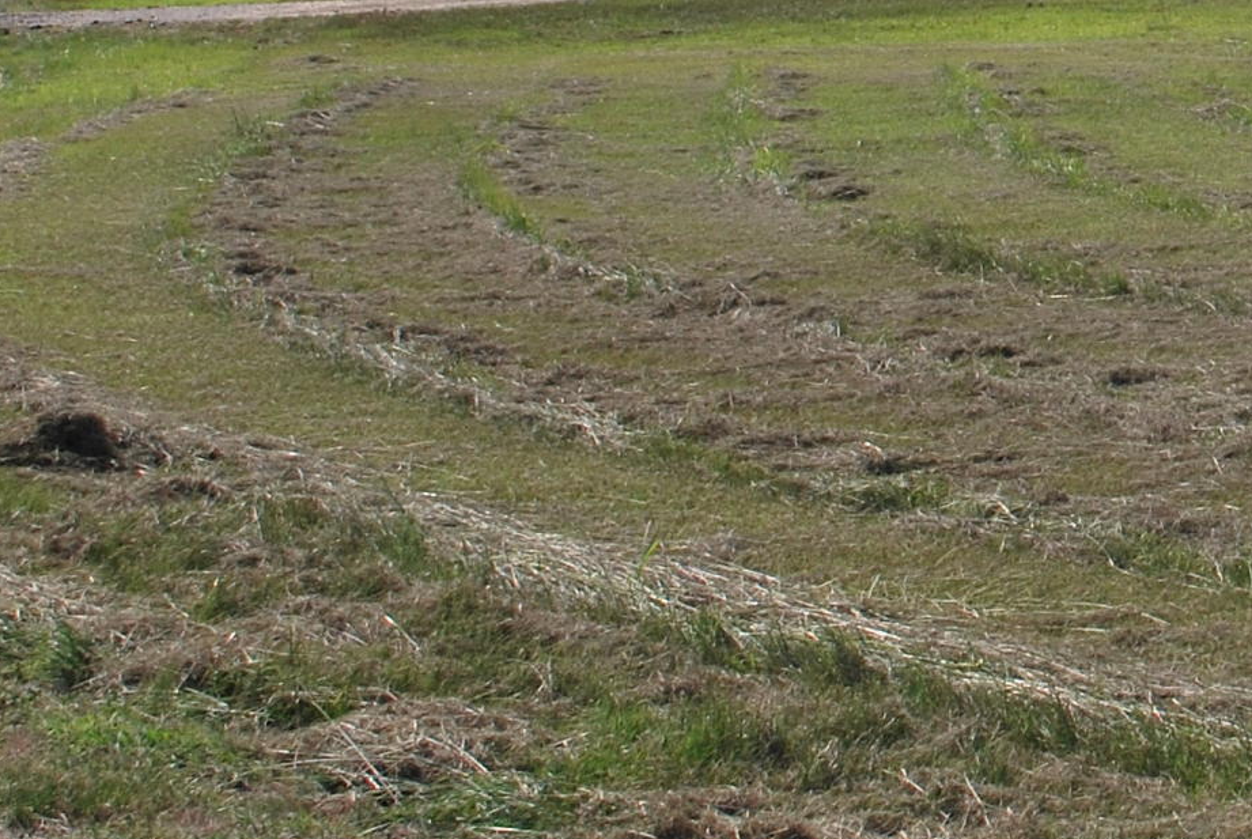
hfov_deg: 15.2
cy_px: -267
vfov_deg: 10.6
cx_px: 1731
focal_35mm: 127
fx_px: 4423
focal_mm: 26
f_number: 10
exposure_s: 1/250
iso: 110
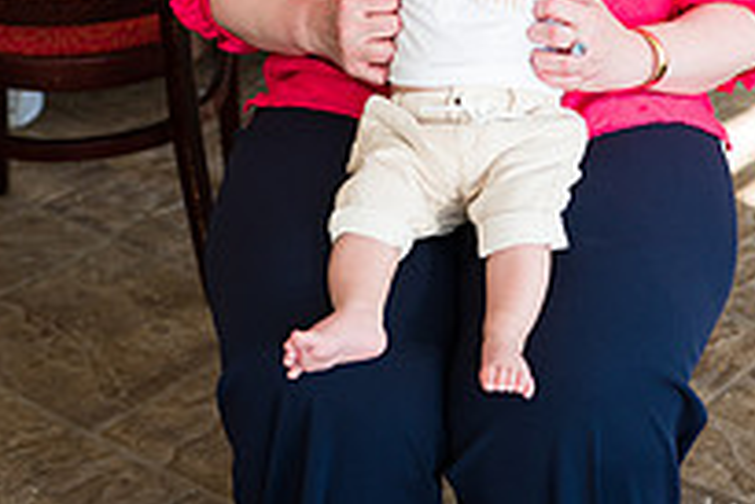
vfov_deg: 14.1
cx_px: 484
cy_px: -213
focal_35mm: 92
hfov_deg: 22.1
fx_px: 1931
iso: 320
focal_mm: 42
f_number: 4.5
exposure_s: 1/250
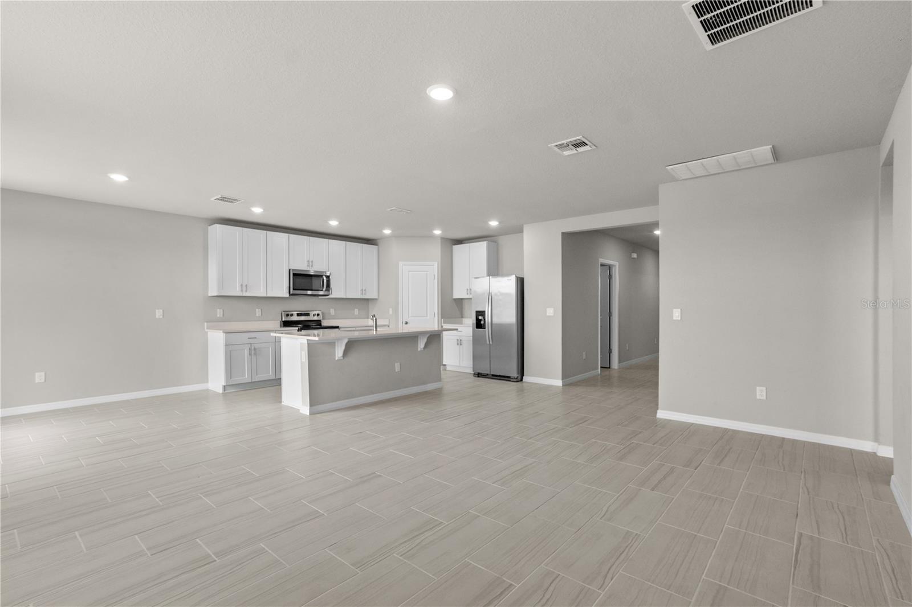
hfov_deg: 100.4
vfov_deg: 77.3
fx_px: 380
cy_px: 304
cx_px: 456
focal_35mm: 15
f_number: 7.1
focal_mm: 10
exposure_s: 1/15
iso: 720
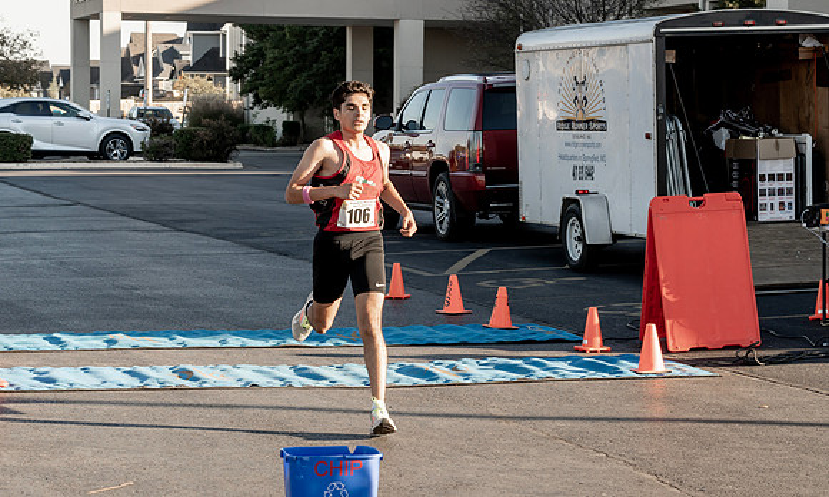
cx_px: 417
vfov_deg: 12.6
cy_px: 355
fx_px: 2247
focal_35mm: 101
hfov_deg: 20.9
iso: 160
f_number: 5
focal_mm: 58
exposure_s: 1/400
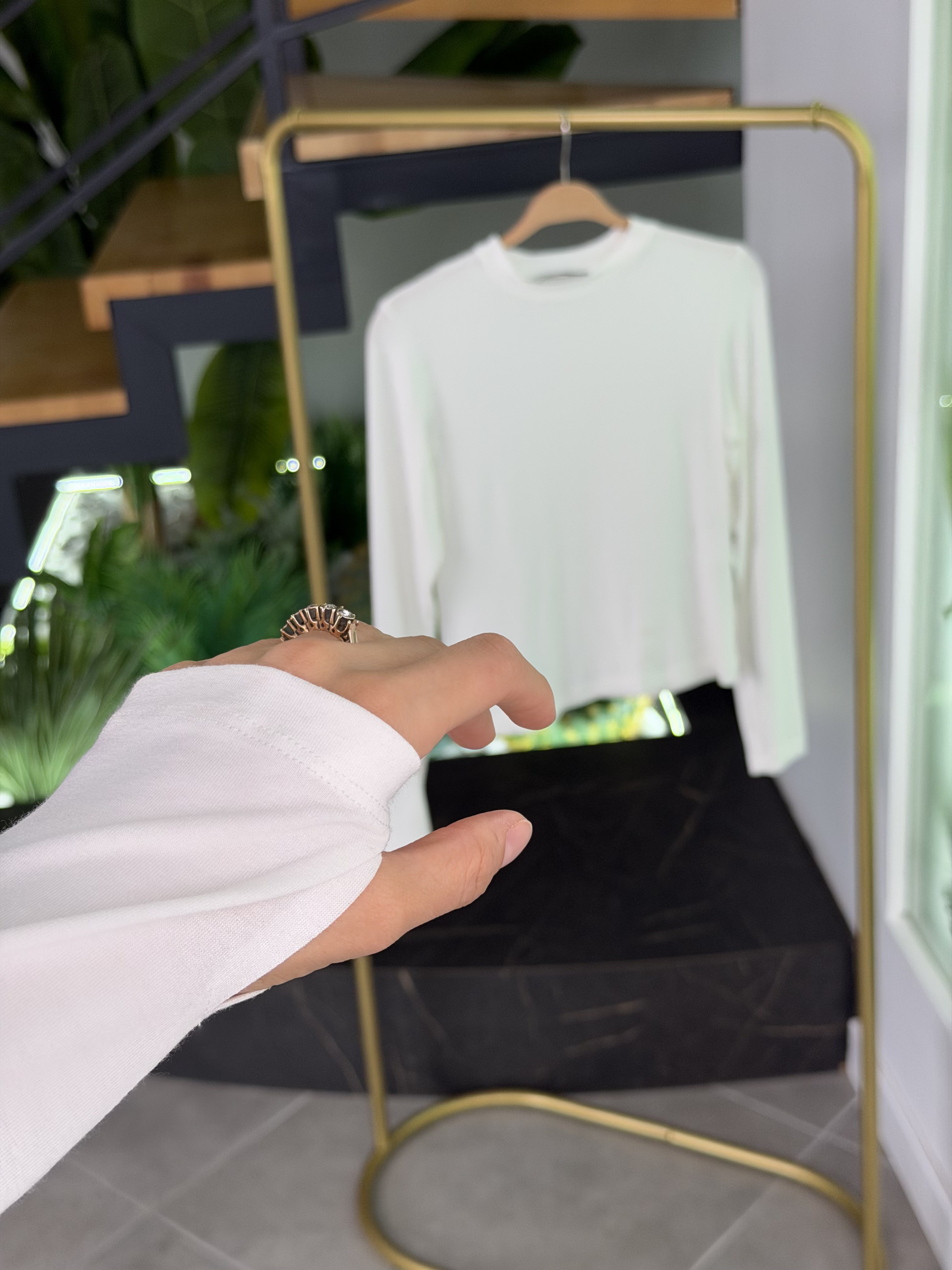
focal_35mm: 48
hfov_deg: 30.3
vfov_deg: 39.7
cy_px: 635
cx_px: 476
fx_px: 1760
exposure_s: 1/309
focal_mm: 6.76
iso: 64
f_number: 1.78
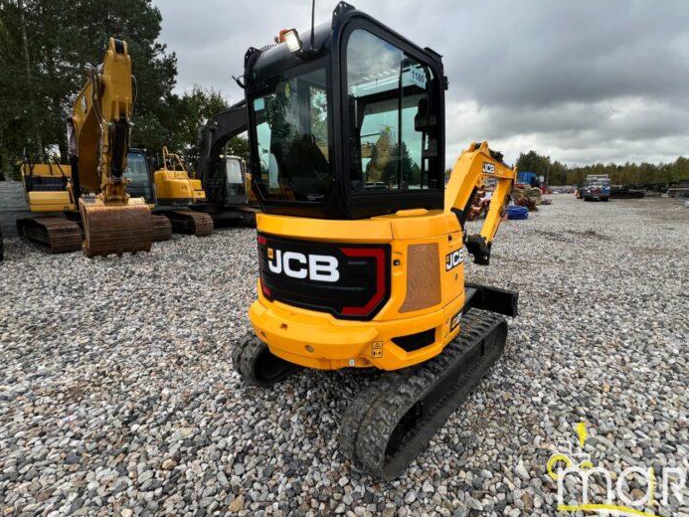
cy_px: 246
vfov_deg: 81.7
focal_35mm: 15
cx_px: 378
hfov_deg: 97.9
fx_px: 299
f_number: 1.8
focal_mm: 1.57
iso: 32
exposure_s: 1/377
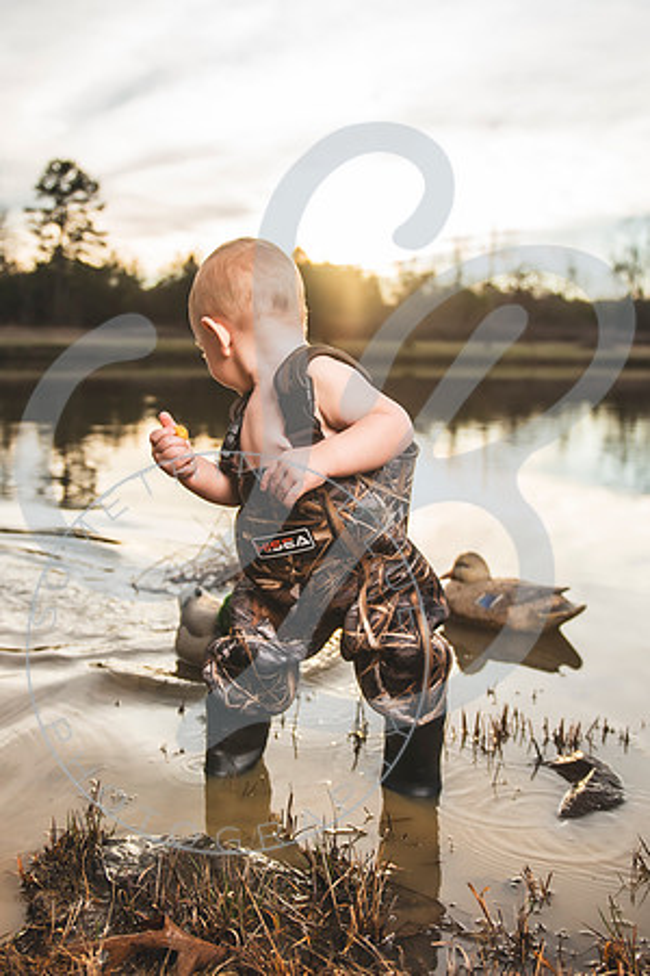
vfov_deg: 52.6
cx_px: 303
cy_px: 488
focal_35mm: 36
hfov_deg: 36.5
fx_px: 986
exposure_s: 1/1000
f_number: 2.8
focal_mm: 24
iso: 100
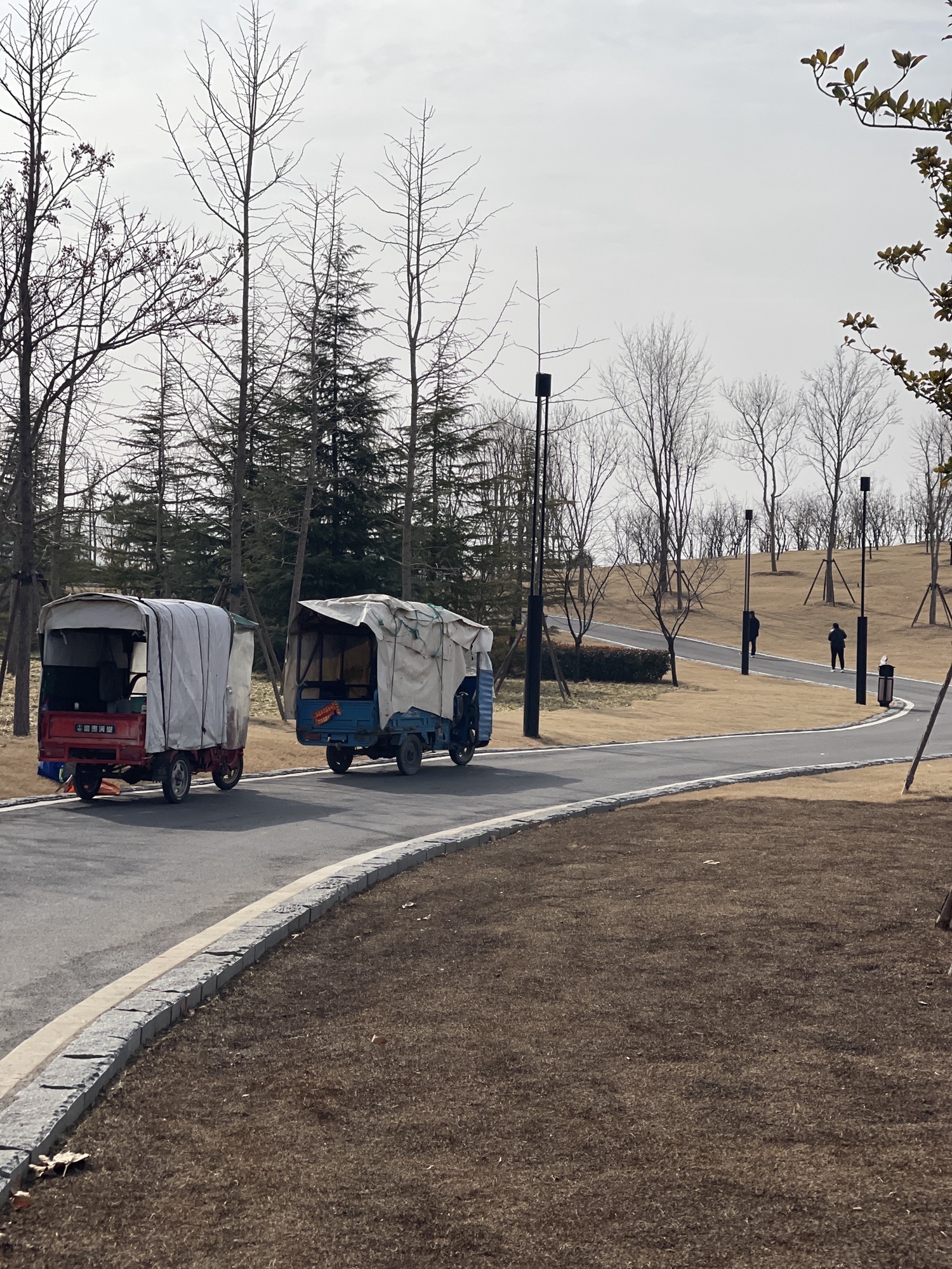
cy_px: 634
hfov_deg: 22.9
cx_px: 476
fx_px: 2347
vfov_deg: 30.3
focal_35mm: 64
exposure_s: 1/4219
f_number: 2.2
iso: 32
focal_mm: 7.5
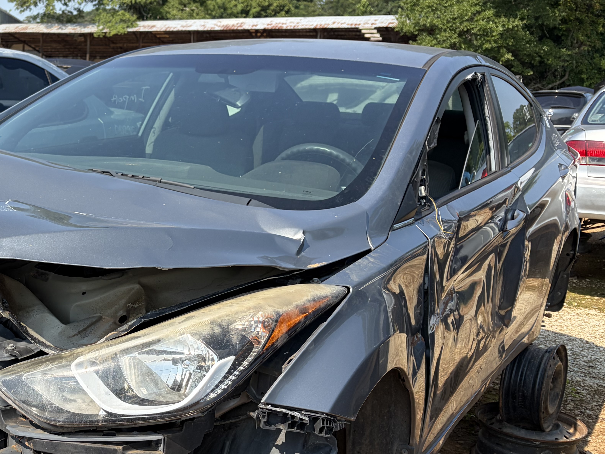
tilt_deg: -11.7
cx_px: 96
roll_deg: -1.5
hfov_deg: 38.5
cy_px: 252
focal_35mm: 47
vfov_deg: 30.9
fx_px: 821
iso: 50
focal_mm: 5.96
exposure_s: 1/2451
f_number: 1.6
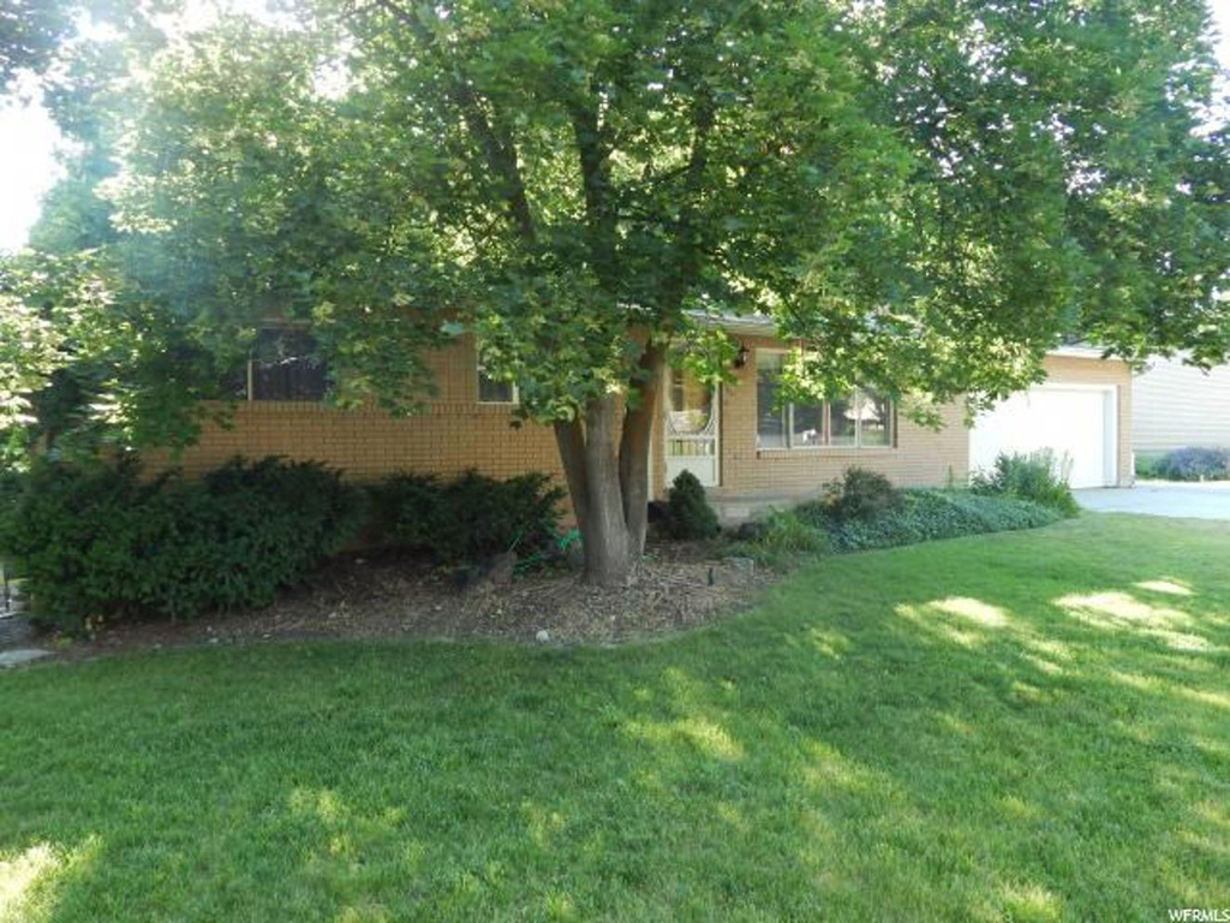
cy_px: 462
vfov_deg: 58.9
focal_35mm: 23
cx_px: 615
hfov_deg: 73.9
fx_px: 817
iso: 125
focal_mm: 4
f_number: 3
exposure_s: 1/100
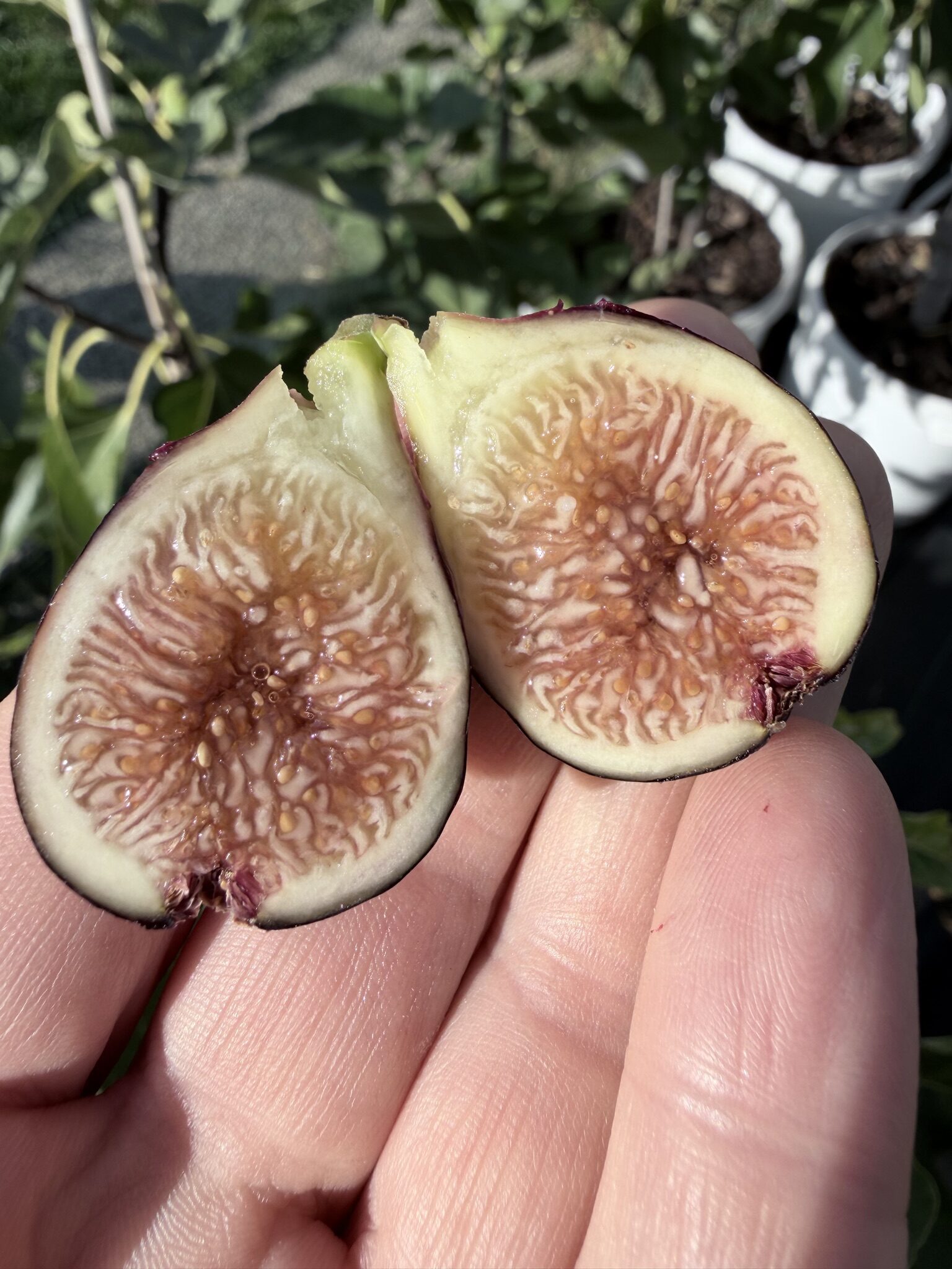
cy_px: 634
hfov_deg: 56.8
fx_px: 880
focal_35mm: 24
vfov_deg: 71.6
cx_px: 476
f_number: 2.2
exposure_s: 1/777
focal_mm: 2.22
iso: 20
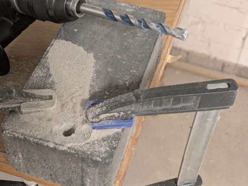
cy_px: 94
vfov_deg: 24.1
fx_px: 437
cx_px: 104
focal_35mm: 61
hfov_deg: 31.6
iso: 643
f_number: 1.89
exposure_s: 1/33.3
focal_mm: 5.43
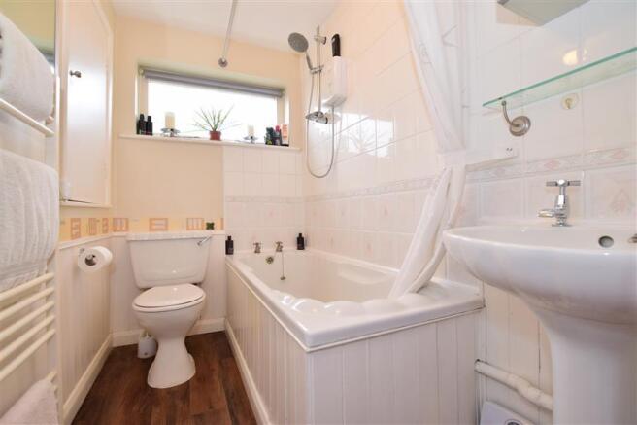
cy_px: 212
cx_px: 318
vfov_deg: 77.3
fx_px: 265
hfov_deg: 100.4
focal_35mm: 15
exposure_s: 1/13
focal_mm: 10
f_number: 7.1
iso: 400
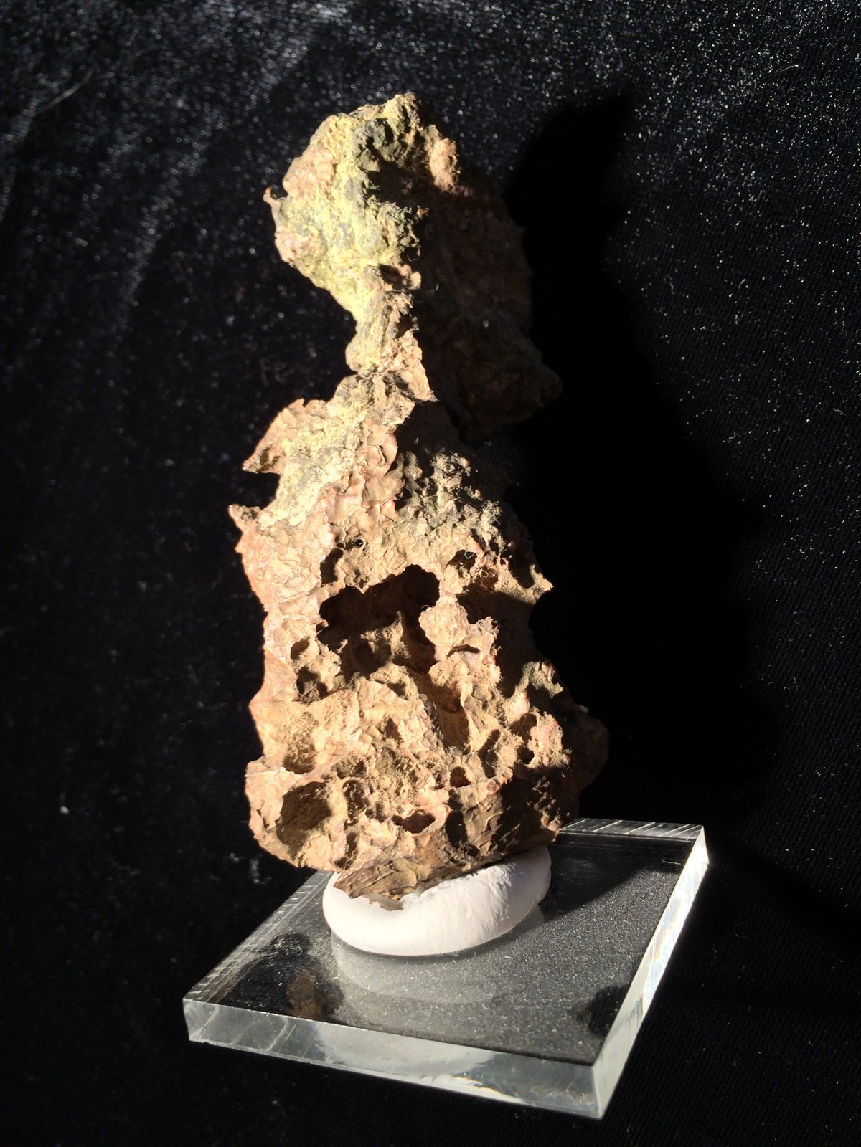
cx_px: 430
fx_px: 962
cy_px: 574
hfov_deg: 48.2
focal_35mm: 29
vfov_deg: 61.7
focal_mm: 4.15
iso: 32
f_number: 2.2
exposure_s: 1/30
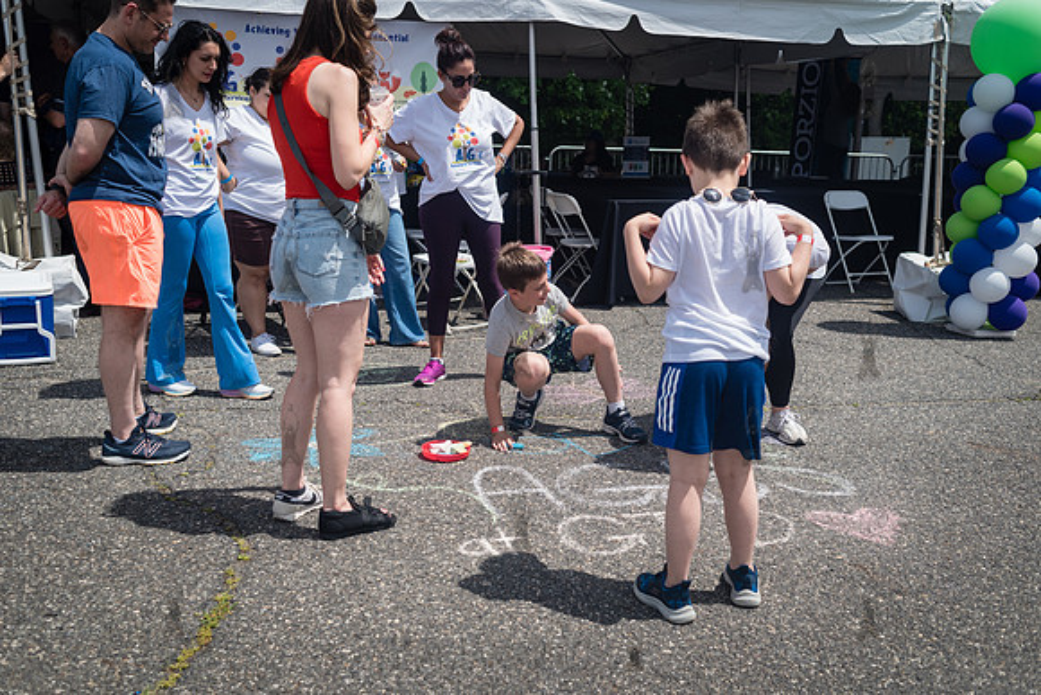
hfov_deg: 54.4
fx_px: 1012
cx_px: 520
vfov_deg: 37.9
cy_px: 348
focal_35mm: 35
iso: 200
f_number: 4
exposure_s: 1/2000
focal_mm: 35
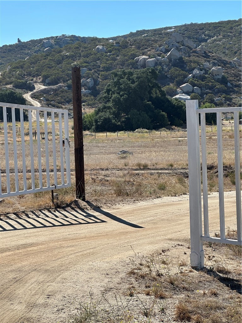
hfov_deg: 19.1
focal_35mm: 77
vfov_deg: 25.3
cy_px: 162
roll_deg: +0.6
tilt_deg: -5.0
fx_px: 718
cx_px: 121
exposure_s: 1/809
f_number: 2.8
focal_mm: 9
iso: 32
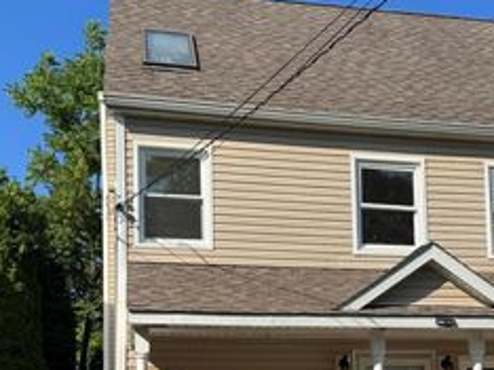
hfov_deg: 31.3
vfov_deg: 23.1
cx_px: 359
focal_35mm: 61
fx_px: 870
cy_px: 363
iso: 80
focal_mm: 6.76
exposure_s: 1/3802
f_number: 1.78
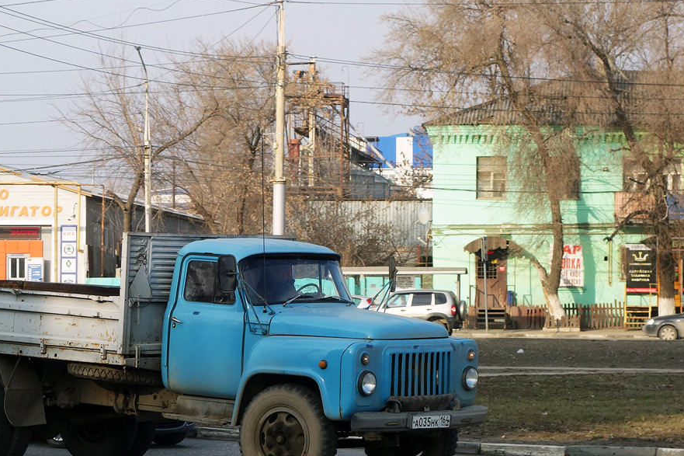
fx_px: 2070
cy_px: 245
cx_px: 245
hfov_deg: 18.7
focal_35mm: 109
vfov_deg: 12.6
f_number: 5
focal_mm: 29.8
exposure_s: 1/500
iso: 125
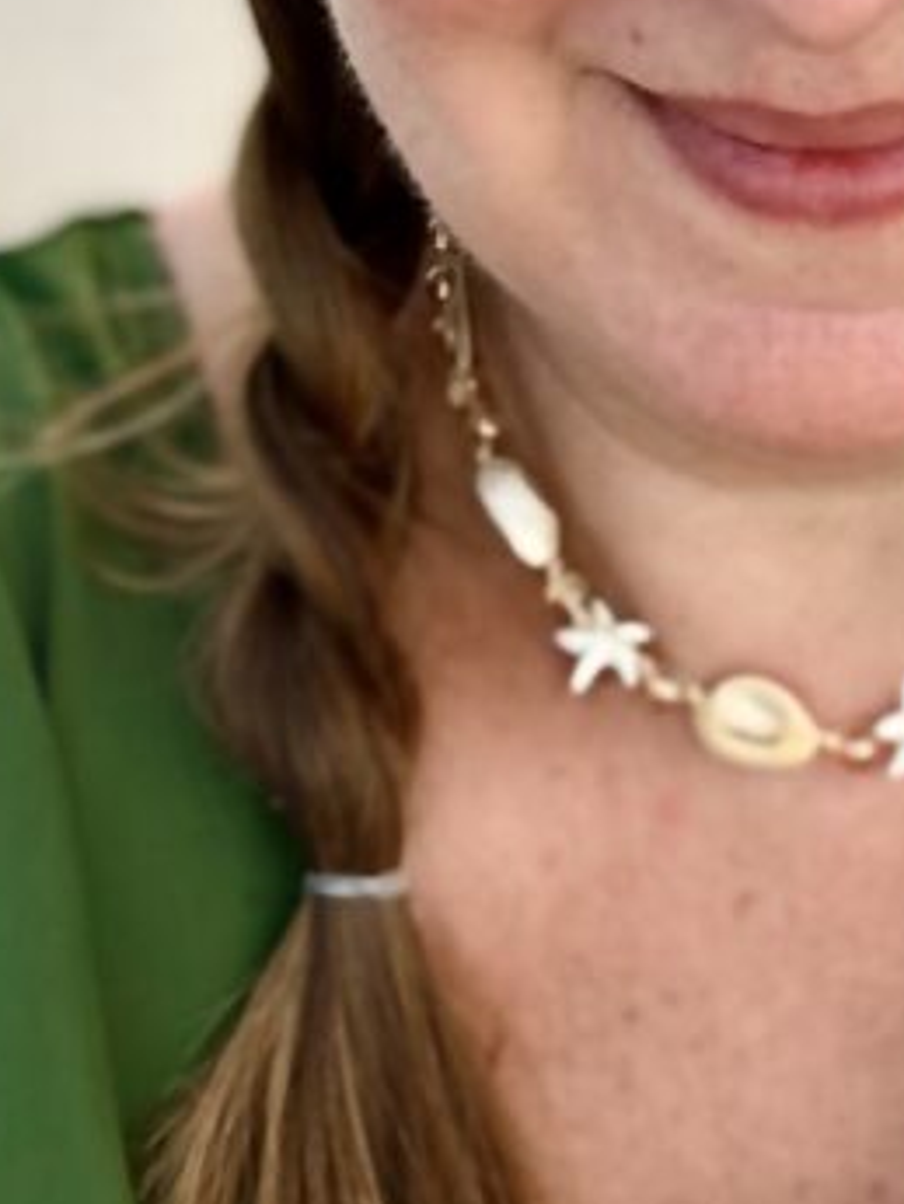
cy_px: -168
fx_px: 3097
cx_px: 845
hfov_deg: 16.4
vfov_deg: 20.8
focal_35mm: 89
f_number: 1.9
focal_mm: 2.69
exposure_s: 1/248
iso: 25
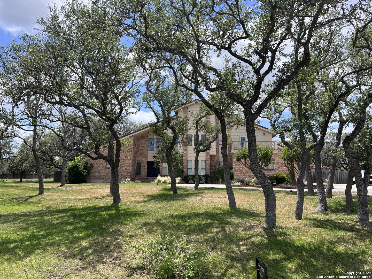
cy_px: 140
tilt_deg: +9.6
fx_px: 279
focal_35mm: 26
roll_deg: -1.8
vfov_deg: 53.1
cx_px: 186
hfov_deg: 67.3
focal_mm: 5.7
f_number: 1.5
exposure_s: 1/2695
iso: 50
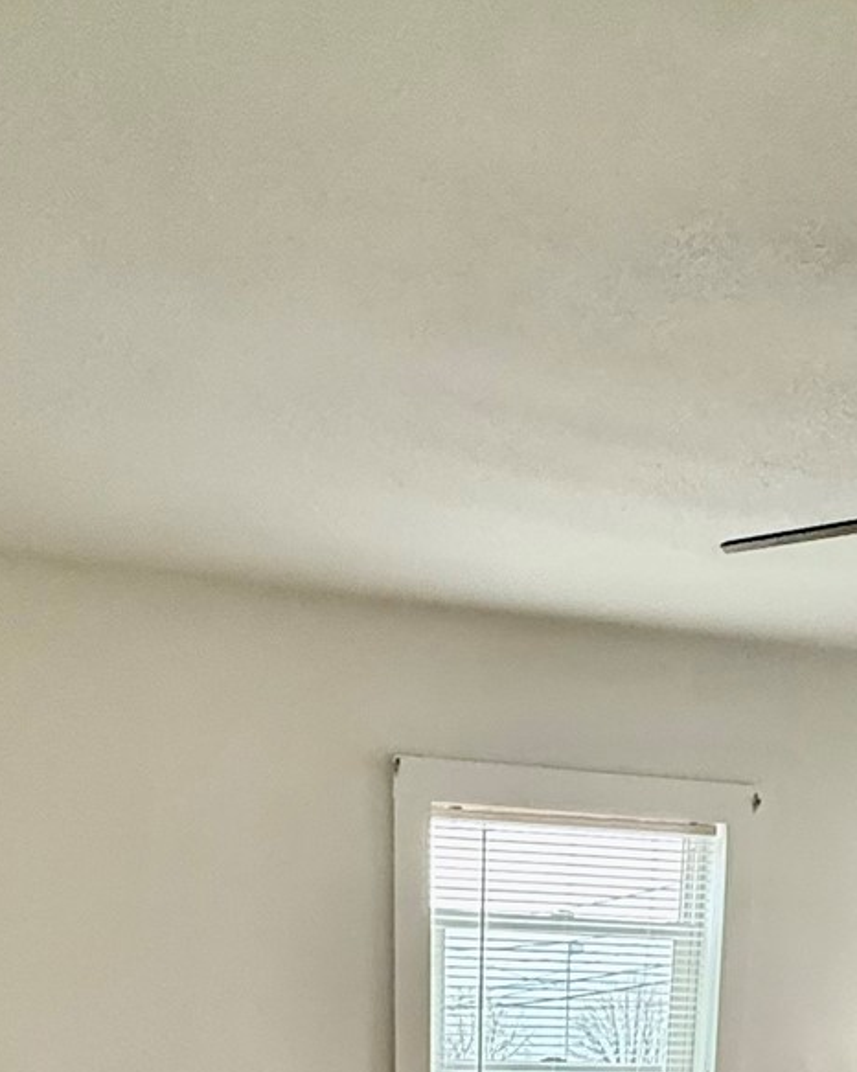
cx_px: 460
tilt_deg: -12.9
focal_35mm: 48
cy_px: 1556
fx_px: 1523
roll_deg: -0.9
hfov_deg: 31.4
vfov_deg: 28.0
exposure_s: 1/120
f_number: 2.2
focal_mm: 2.22
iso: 500
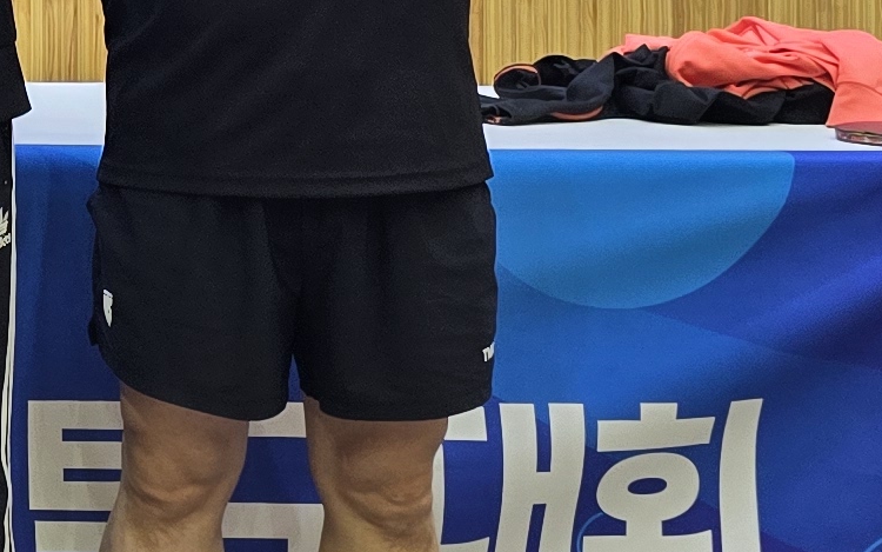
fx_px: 3125
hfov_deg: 14.1
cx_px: -757
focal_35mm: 130
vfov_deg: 9.7
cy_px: -330
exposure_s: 1/53.7
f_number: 1.7
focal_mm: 6.3
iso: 80
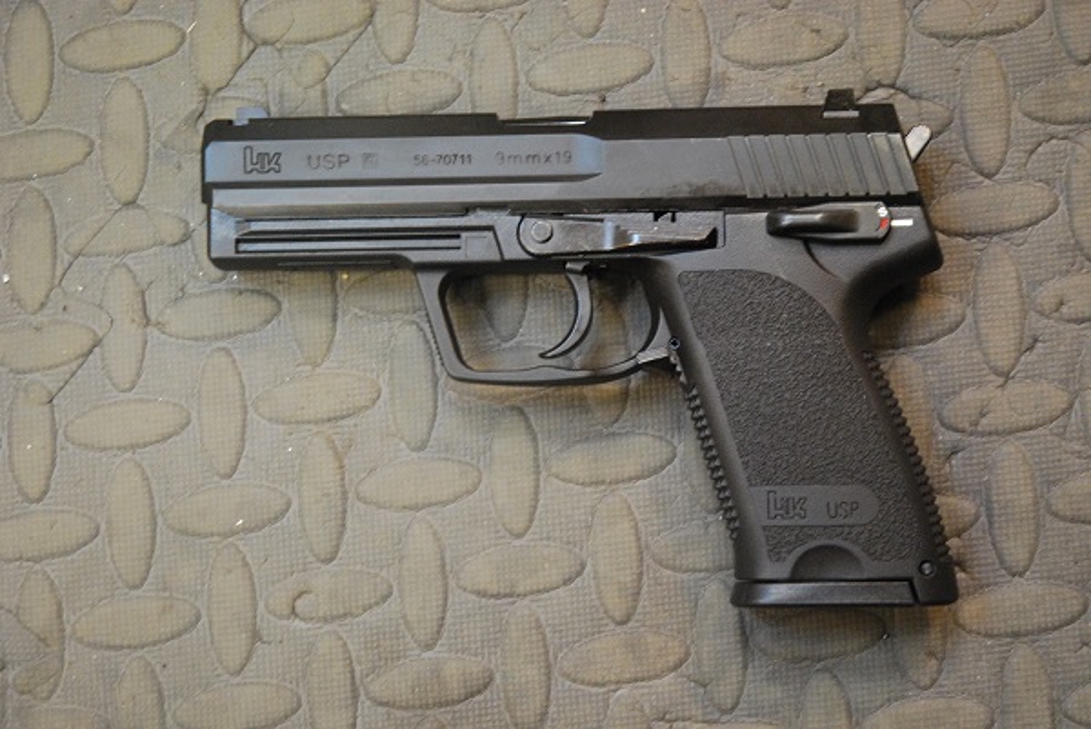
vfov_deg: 19.0
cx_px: 546
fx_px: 2184
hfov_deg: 28.1
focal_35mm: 72
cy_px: 364
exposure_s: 1/30
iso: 1600
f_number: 4.5
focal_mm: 48
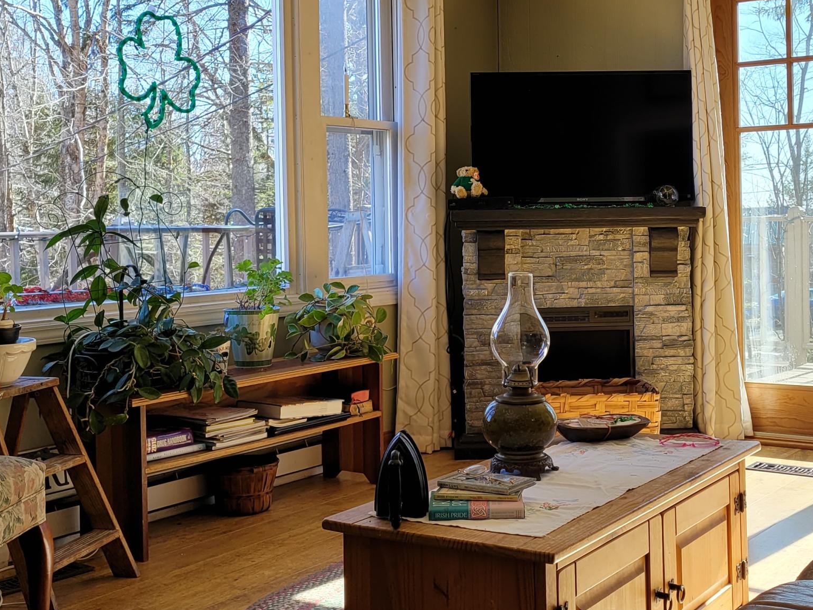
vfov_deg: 28.4
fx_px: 1198
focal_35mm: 51
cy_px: 220
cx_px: 515
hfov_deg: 37.2
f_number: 1.8
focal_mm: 5.4
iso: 40
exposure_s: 1/191
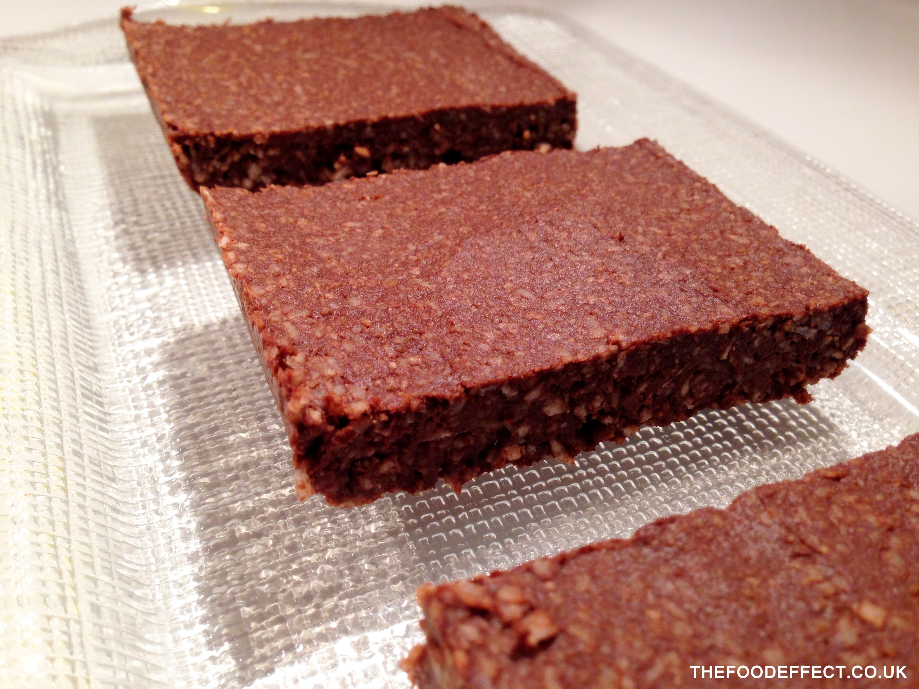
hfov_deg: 55.4
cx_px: 460
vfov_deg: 42.9
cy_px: 344
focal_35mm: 33
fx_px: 876
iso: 80
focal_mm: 4.12
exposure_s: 1/20
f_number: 2.4
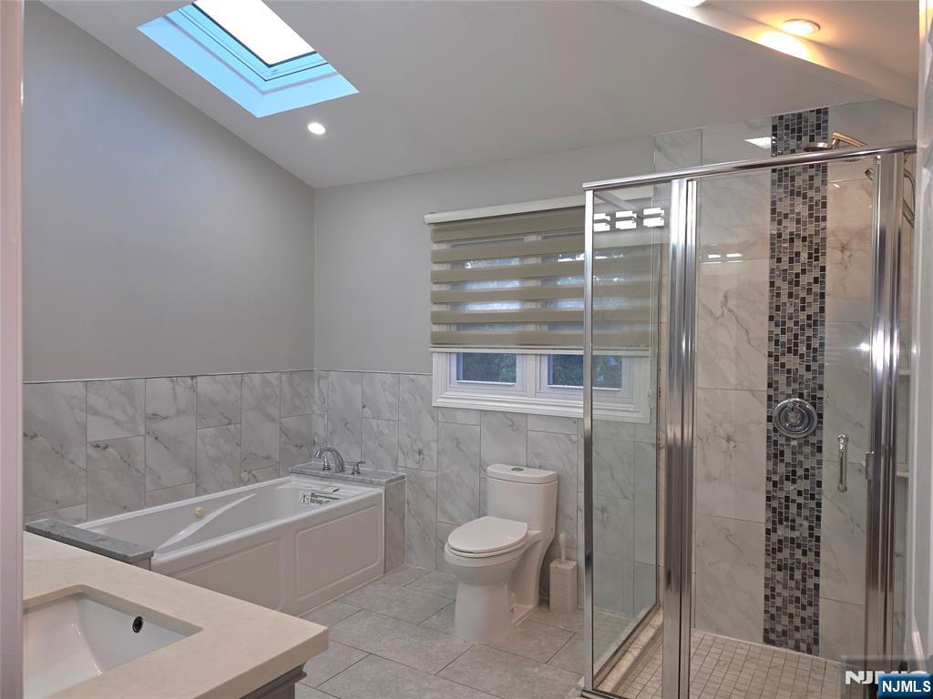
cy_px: 350
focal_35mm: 23
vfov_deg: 58.9
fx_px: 620
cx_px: 466
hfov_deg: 73.9
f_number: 1.4
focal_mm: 6.5
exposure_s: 1/60.2
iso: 25
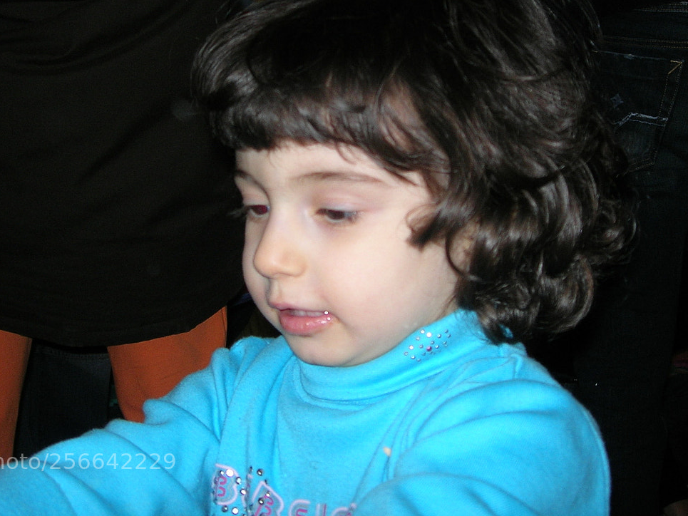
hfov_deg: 30.7
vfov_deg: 22.9
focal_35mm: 63
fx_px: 1252
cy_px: 90
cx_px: 373
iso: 64
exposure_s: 1/60.1
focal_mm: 7.8
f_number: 2.8
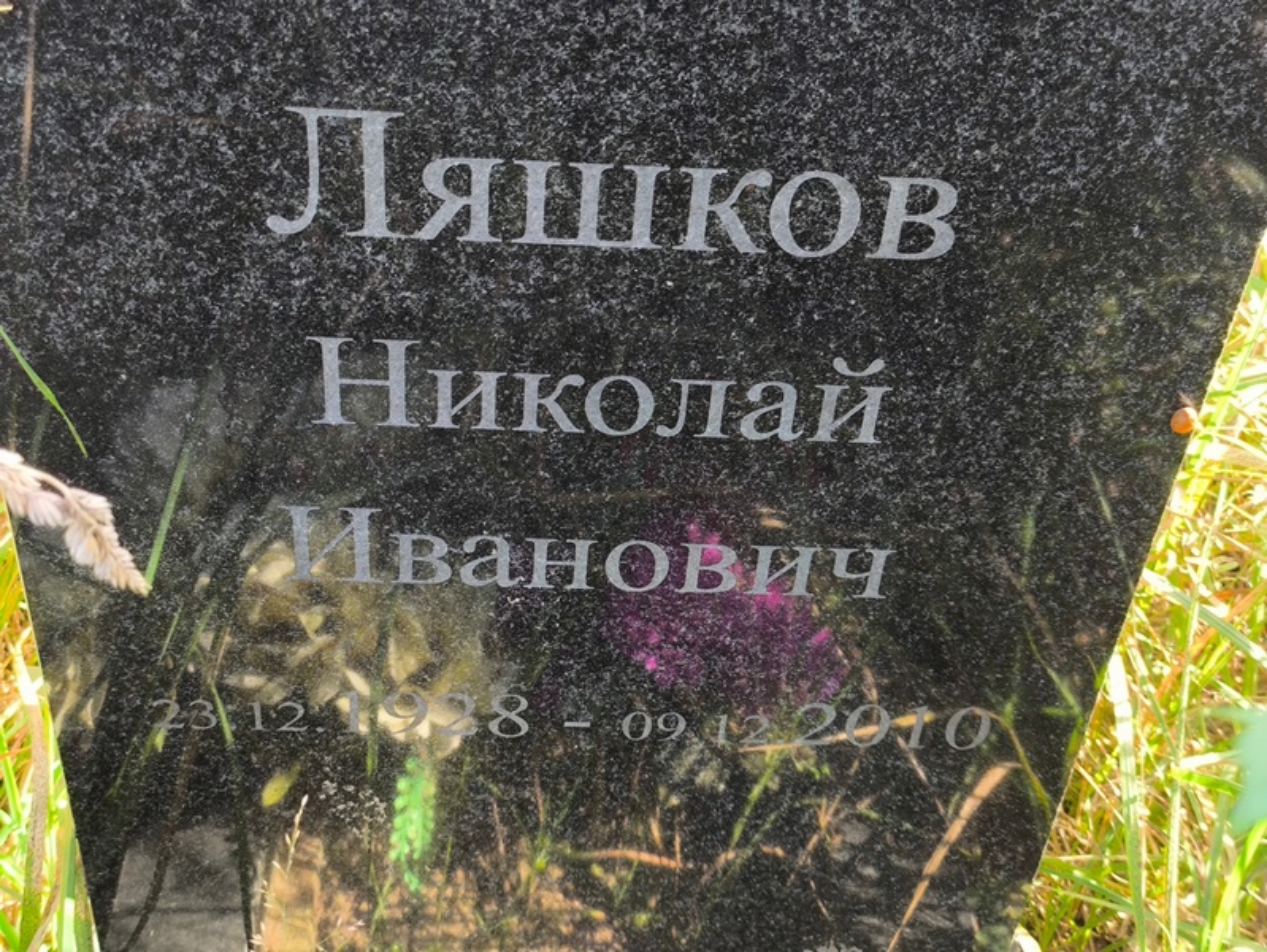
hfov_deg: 38.2
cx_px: 634
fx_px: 1831
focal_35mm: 50
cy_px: 476
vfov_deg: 29.1
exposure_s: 1/50
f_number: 1.7
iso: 64
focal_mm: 4.71
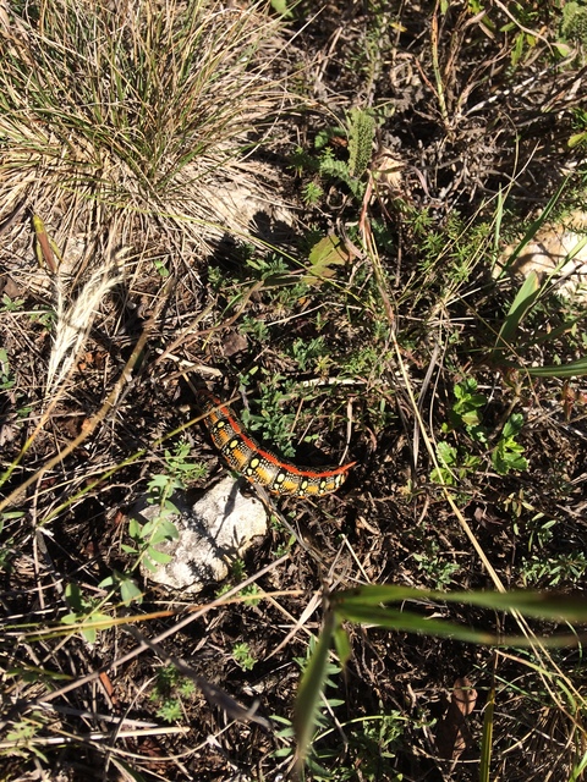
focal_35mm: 29
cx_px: 294
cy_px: 391
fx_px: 656
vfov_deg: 61.7
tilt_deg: -54.5
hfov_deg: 48.2
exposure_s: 1/1414
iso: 32
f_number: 2.2
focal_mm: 4.15
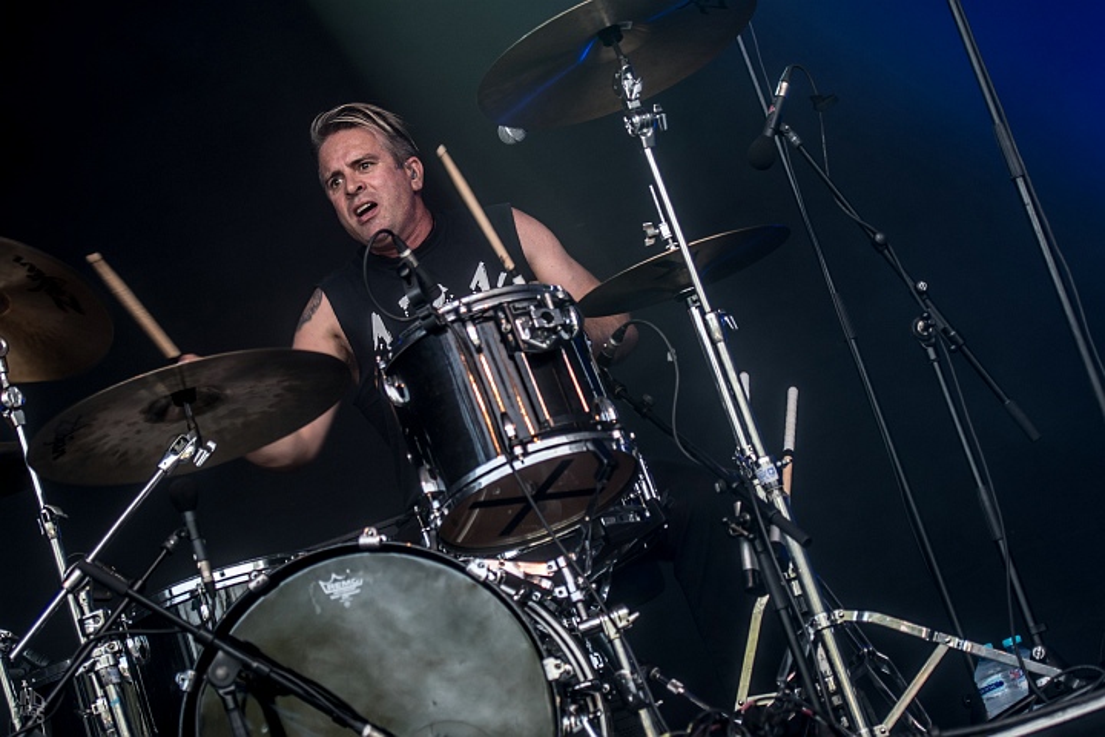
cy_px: 368
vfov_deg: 11.1
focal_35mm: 123
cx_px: 552
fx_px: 3775
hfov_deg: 16.7
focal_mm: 82
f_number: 2.8
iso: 100
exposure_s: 1/100
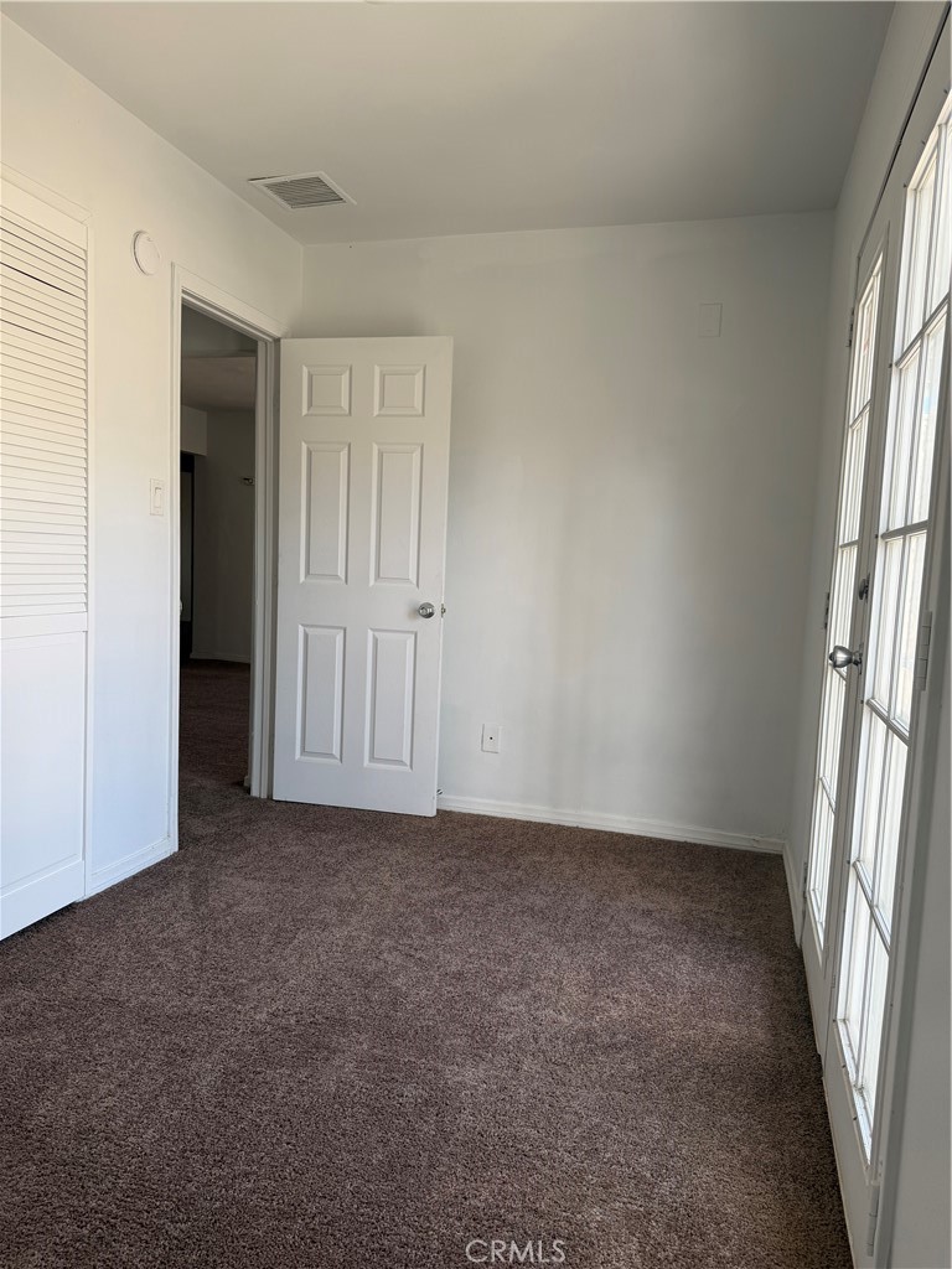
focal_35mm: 24
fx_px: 880
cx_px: 476
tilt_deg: -4.9
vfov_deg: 71.6
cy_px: 634
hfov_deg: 56.8
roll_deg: -2.1
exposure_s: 1/176
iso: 64
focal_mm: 6.76
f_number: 1.78
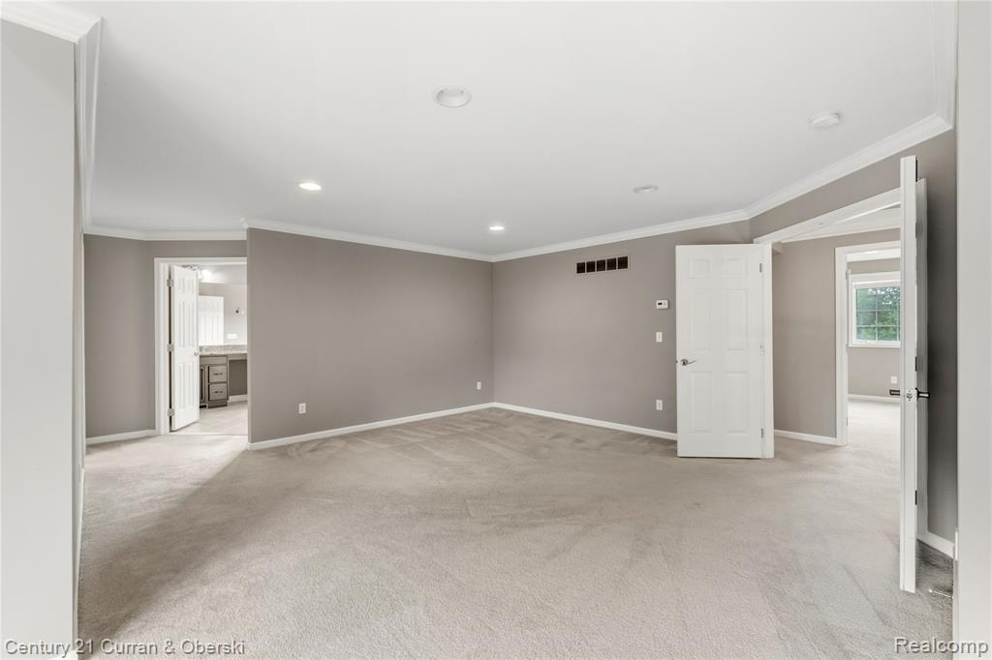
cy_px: 330
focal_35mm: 15
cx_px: 496
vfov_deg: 77.3
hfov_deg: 100.4
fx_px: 413
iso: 1250
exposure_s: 1
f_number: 8
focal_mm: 10
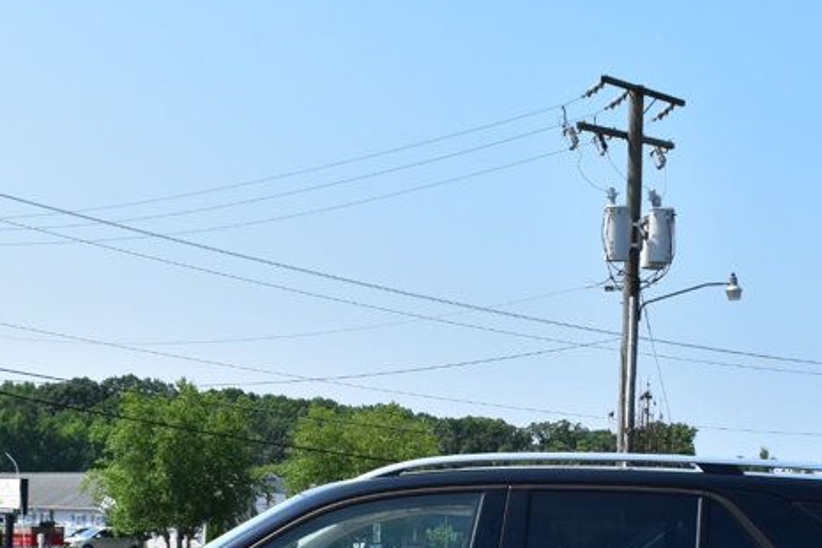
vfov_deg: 15.0
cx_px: 472
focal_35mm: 89
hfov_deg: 22.8
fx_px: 2034
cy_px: 582
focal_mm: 27
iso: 400
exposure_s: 1/500
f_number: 11
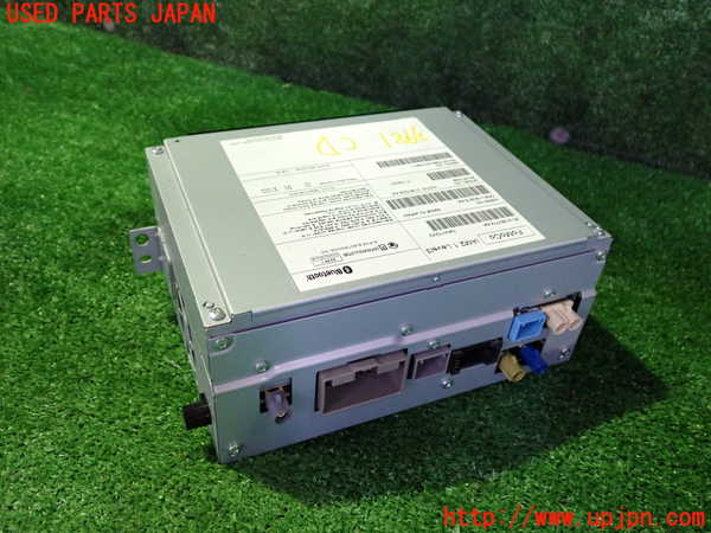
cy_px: 266
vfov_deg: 46.8
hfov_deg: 60.0
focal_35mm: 30
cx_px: 356
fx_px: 616
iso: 800
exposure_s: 1/30
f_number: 2.3
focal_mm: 5.4
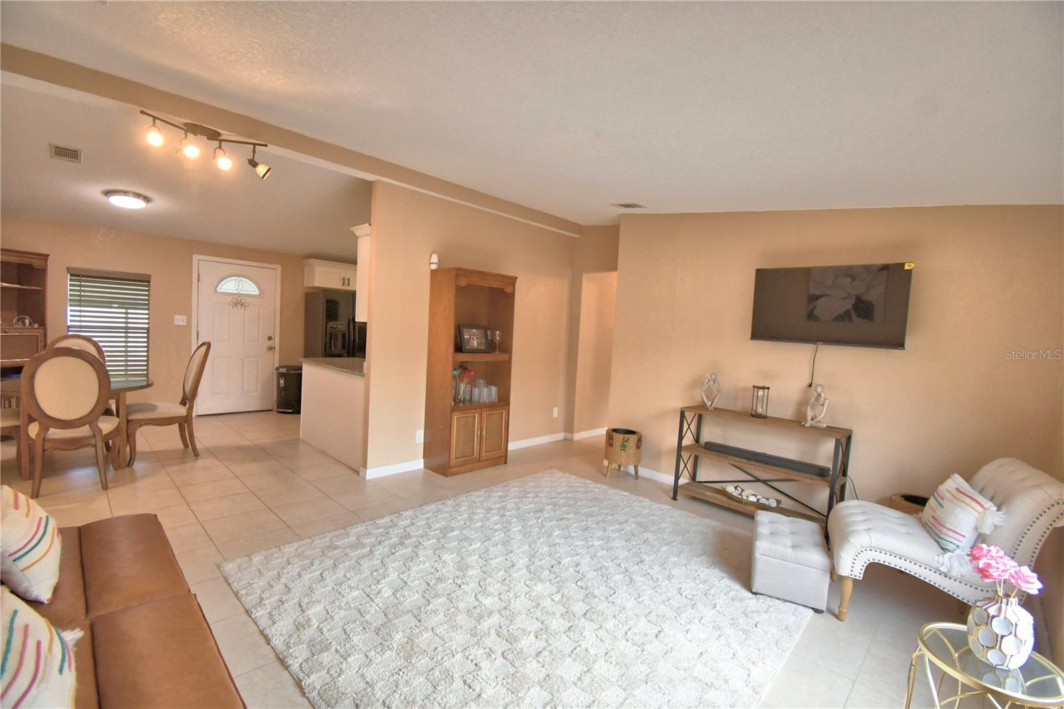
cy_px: 354
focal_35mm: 15
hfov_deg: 100.4
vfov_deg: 77.3
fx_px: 443
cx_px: 532
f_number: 4.5
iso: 800
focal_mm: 10
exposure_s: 1/160
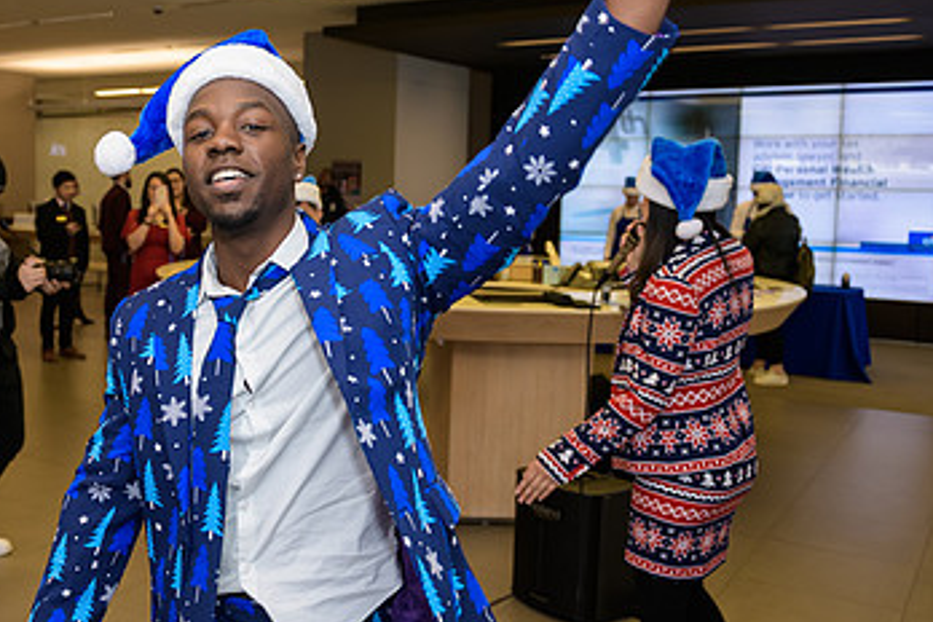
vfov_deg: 33.3
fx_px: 1037
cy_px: 267
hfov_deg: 46.8
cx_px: 241
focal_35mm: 40
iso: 400
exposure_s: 1/125
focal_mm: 24
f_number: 3.2
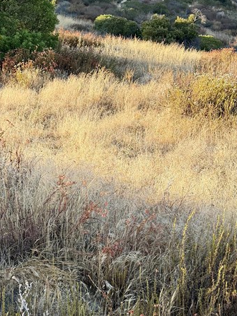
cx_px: 77
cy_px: 211
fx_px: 502
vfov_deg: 34.6
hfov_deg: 26.4
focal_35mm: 55
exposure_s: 1/1271
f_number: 1.78
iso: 100
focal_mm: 6.76
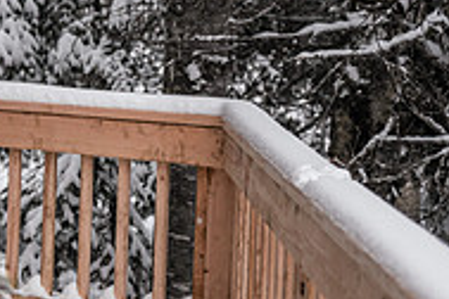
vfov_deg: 12.4
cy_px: -13
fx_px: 1359
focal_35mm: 109
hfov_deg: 17.0
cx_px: -221
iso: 200
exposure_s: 1/400
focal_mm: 35
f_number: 2
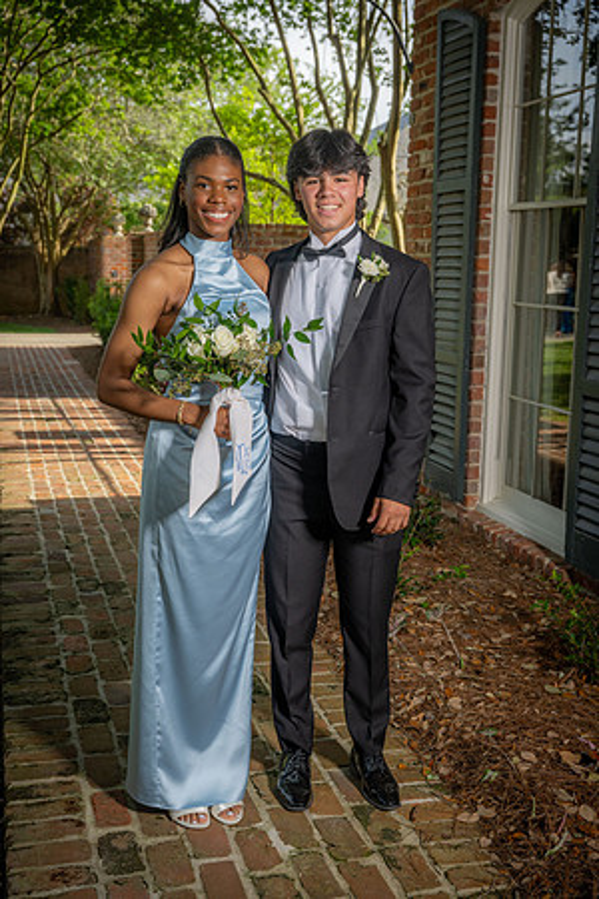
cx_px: 300
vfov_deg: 45.4
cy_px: 450
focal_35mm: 43
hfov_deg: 31.2
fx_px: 1073
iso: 100
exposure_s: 1/160
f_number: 5.6
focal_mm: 43
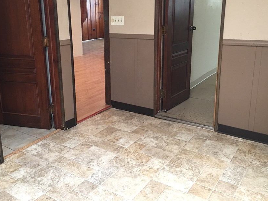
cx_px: 121
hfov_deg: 51.3
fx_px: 279
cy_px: 77
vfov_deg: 39.4
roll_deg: +2.1
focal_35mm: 36
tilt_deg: -14.0
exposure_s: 1/15
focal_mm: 4.15
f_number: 2.2
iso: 64
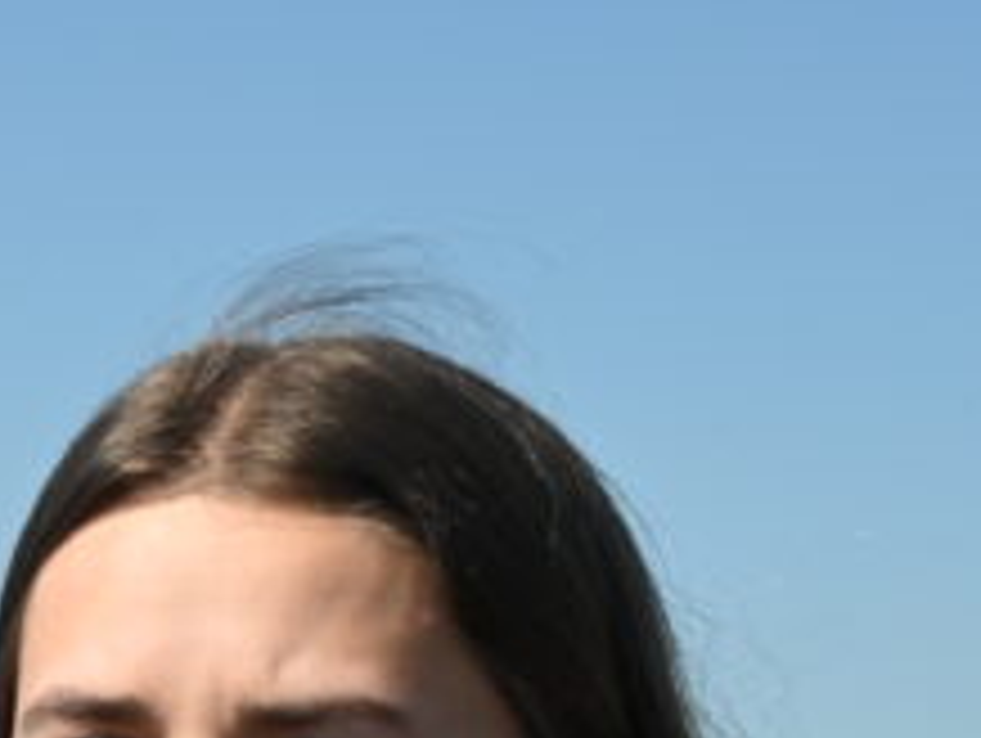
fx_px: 5568
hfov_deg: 9.8
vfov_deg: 7.5
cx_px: -405
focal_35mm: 196
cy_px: 1060
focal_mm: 29
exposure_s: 1/400
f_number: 7.1
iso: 100
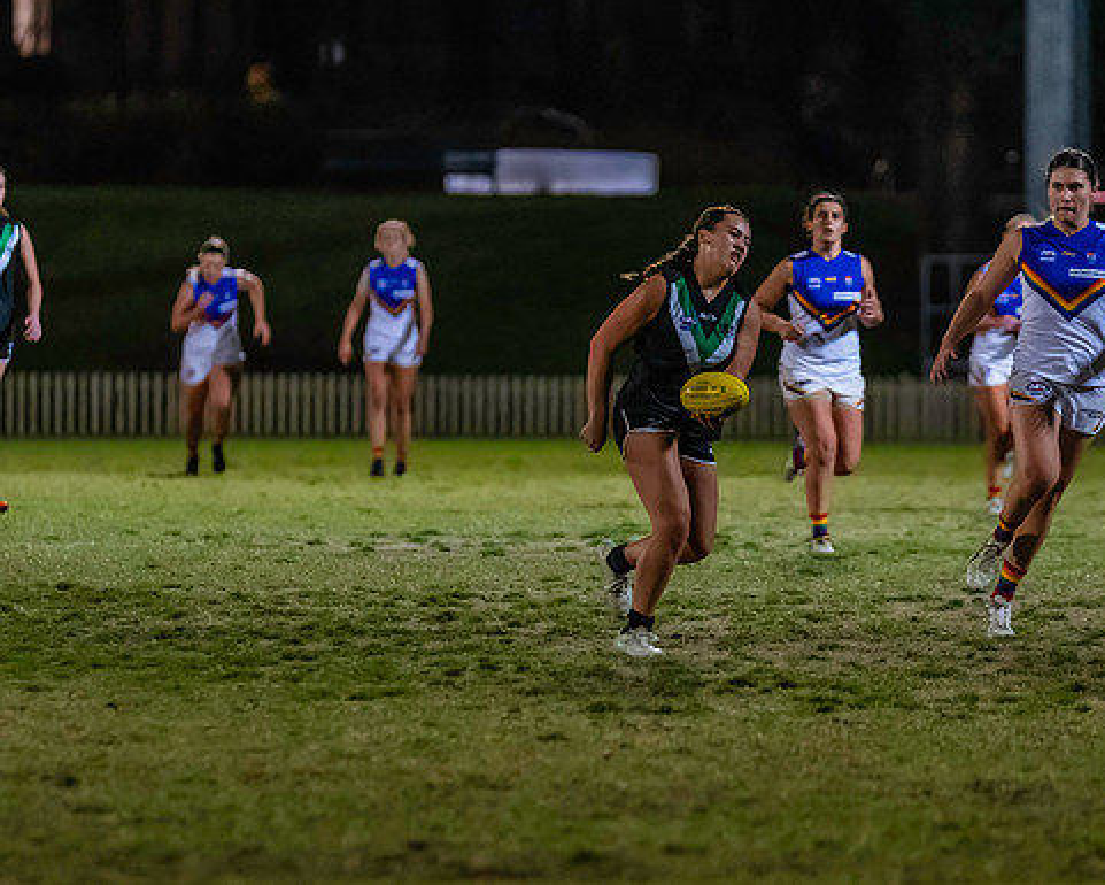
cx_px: 714
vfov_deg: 3.9
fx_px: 12953
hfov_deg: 4.9
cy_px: 436
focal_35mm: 396
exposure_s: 1/1000
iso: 10000
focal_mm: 210
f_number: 2.8
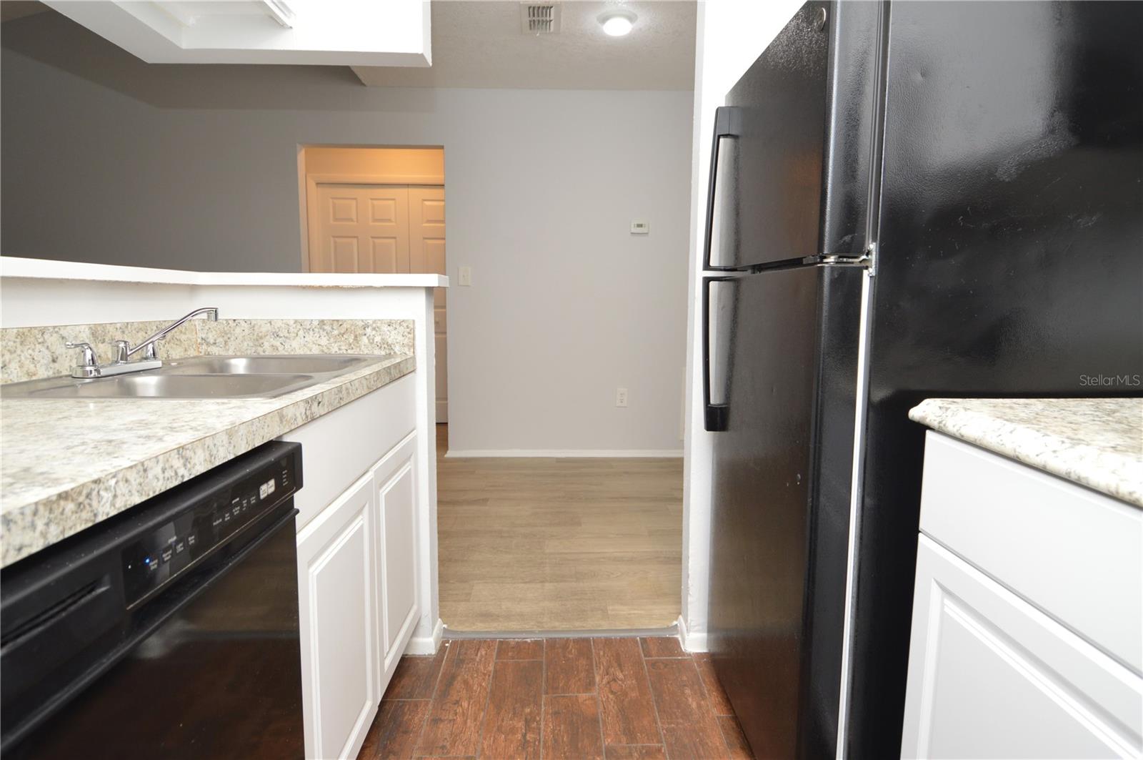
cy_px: 380
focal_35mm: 18
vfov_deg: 67.3
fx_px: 571
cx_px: 572
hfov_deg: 90.1
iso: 400
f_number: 4
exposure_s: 1/60
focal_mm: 12
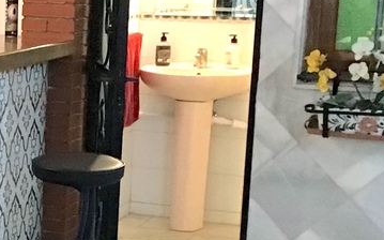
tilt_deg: -10.5
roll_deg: -0.6
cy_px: 183
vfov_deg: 11.0
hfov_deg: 16.3
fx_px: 1245
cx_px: -165
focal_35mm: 119
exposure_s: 1/33
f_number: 2.4
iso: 250
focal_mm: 3.3
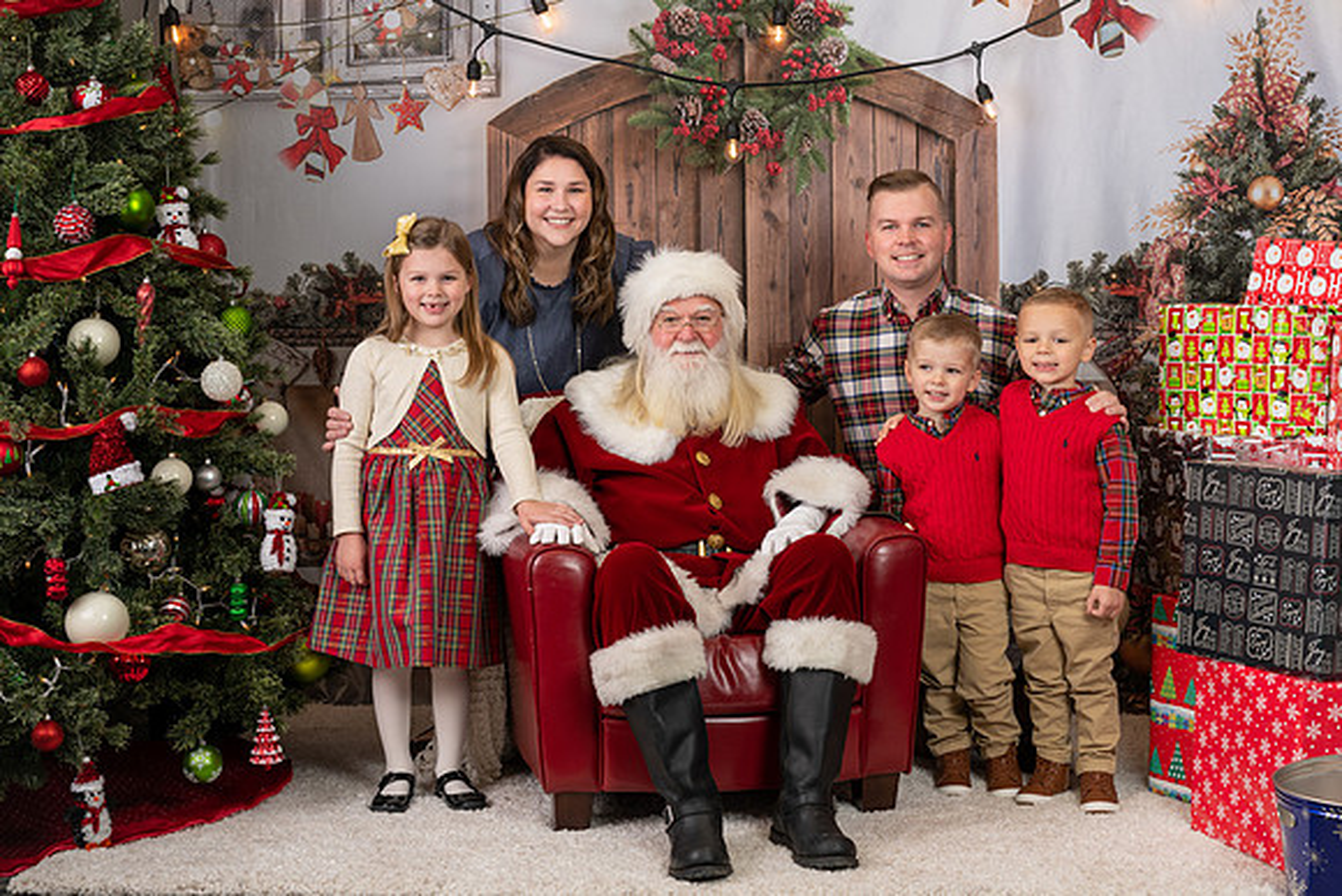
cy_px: 394
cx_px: 743
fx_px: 2168
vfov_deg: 23.3
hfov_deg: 34.4
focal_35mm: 58
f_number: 9
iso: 100
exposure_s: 1/100
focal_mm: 50
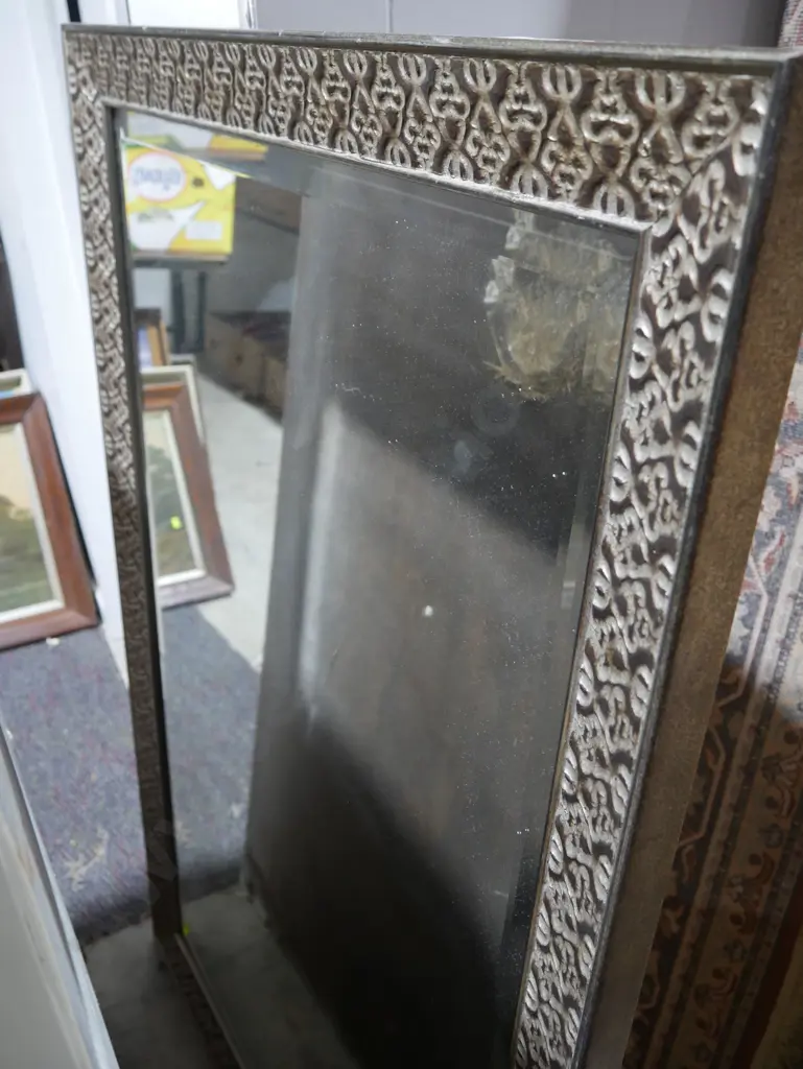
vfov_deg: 59.9
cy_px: 534
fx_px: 927
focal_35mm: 30
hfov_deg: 46.8
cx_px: 402
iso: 800
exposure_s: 1/60
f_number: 3.6
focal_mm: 15
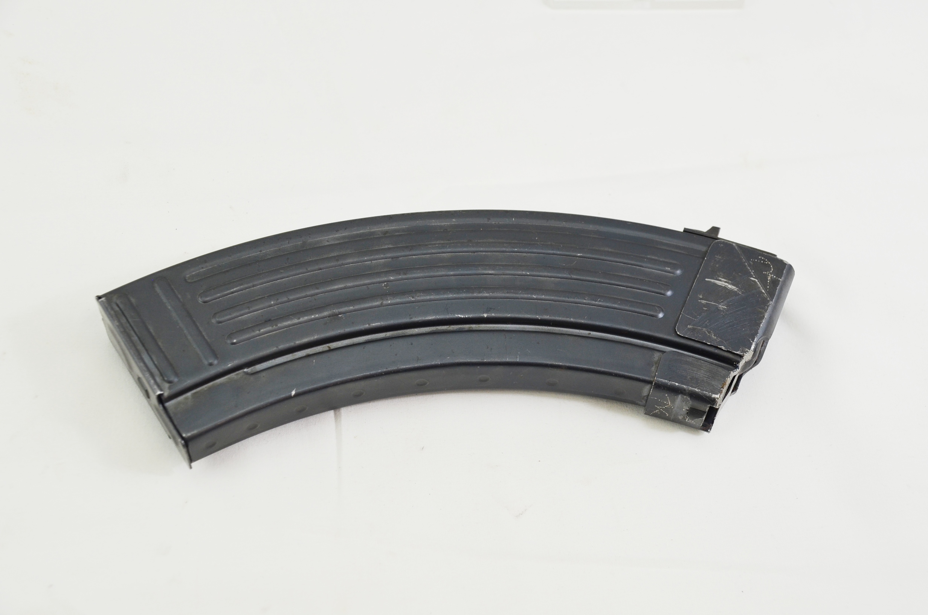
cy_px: 308
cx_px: 464
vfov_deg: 22.5
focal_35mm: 60
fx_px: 1543
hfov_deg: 33.5
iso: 360
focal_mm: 40
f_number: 5.6
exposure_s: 1/125
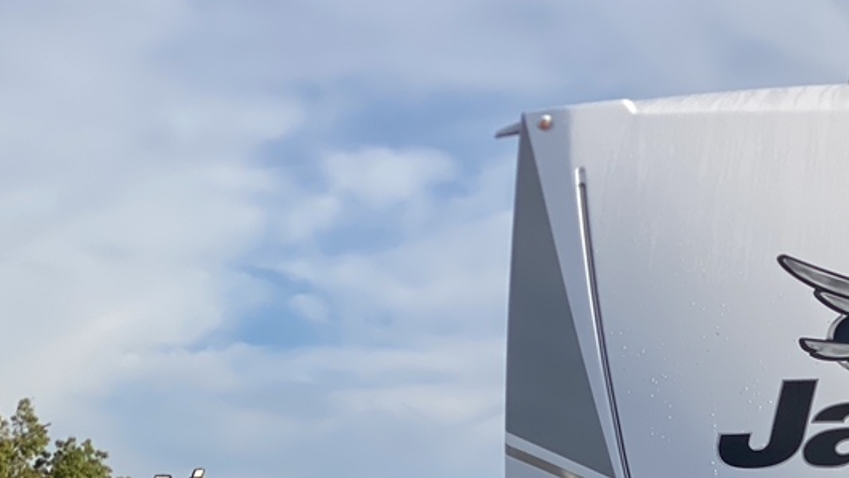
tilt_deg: +2.4
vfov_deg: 9.3
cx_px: 932
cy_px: 646
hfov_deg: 16.3
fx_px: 2882
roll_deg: +0.0
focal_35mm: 128
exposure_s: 1/1776
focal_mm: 6
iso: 20
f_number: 2
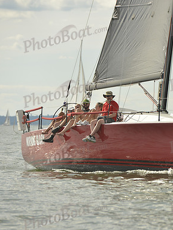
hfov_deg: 5.1
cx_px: 139
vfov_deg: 6.8
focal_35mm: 290
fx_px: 1931
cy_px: 115
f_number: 6.3
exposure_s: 1/1250
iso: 200
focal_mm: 200
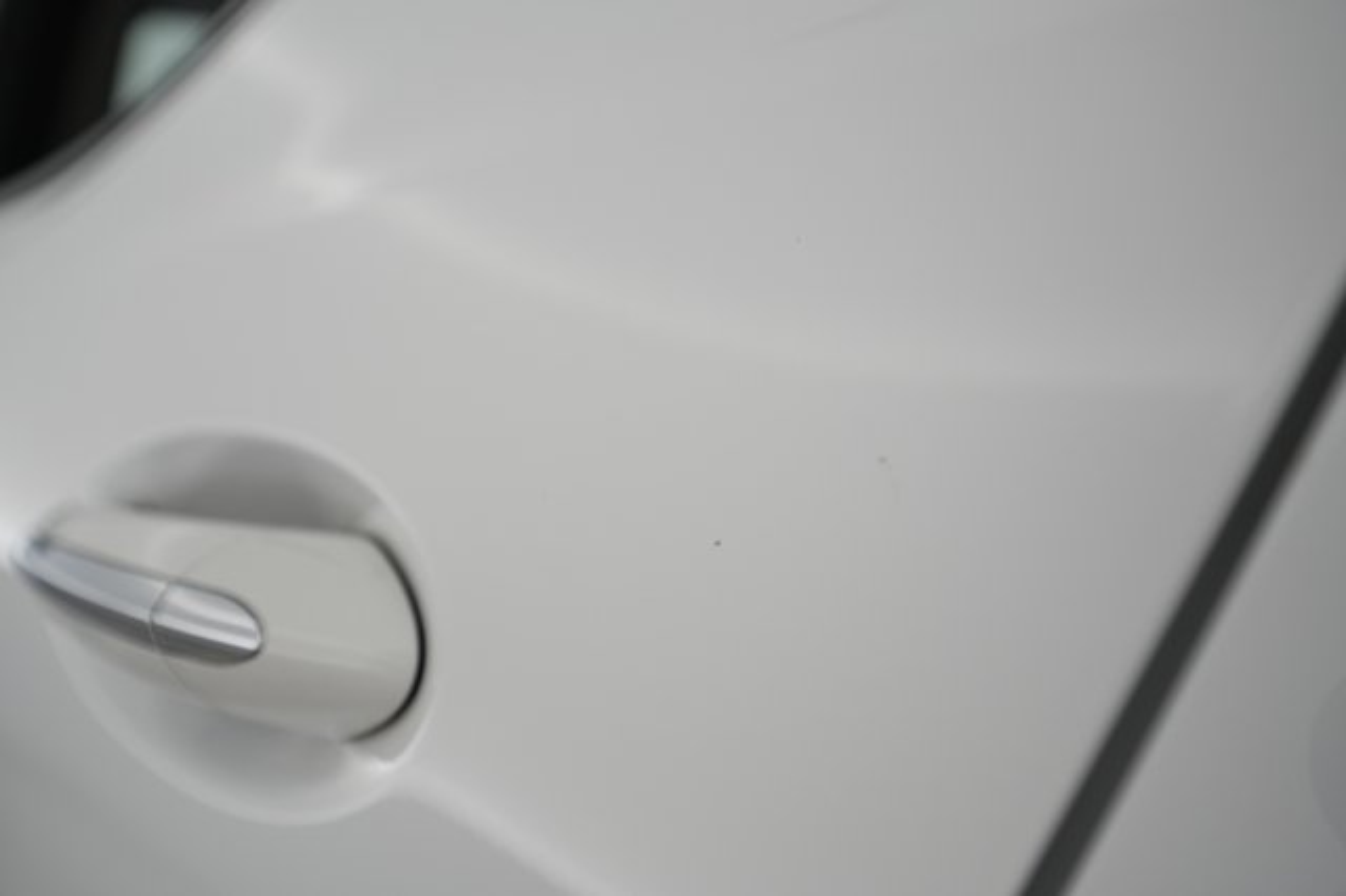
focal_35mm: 28
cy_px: 448
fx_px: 1046
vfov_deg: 46.4
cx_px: 673
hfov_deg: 65.5
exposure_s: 1/80
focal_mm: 28
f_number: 4
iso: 640
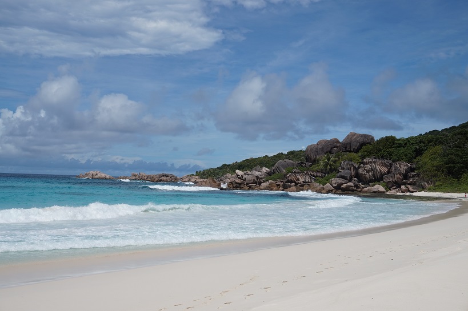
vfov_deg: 31.9
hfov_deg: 46.4
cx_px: 234
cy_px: 156
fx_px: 546
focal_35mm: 42
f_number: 11
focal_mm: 28
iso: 100
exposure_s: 1/320
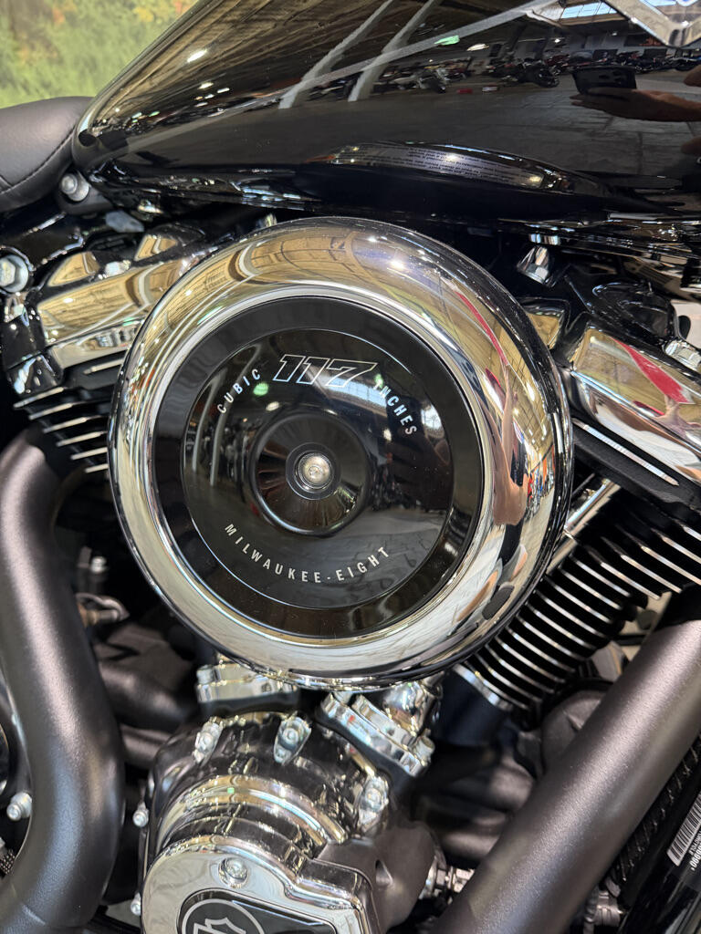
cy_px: 467
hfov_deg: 56.8
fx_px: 648
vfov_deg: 71.6
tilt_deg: -24.5
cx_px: 350
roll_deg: -6.8
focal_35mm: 24
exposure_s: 1/60
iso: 320
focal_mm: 6.76
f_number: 1.78
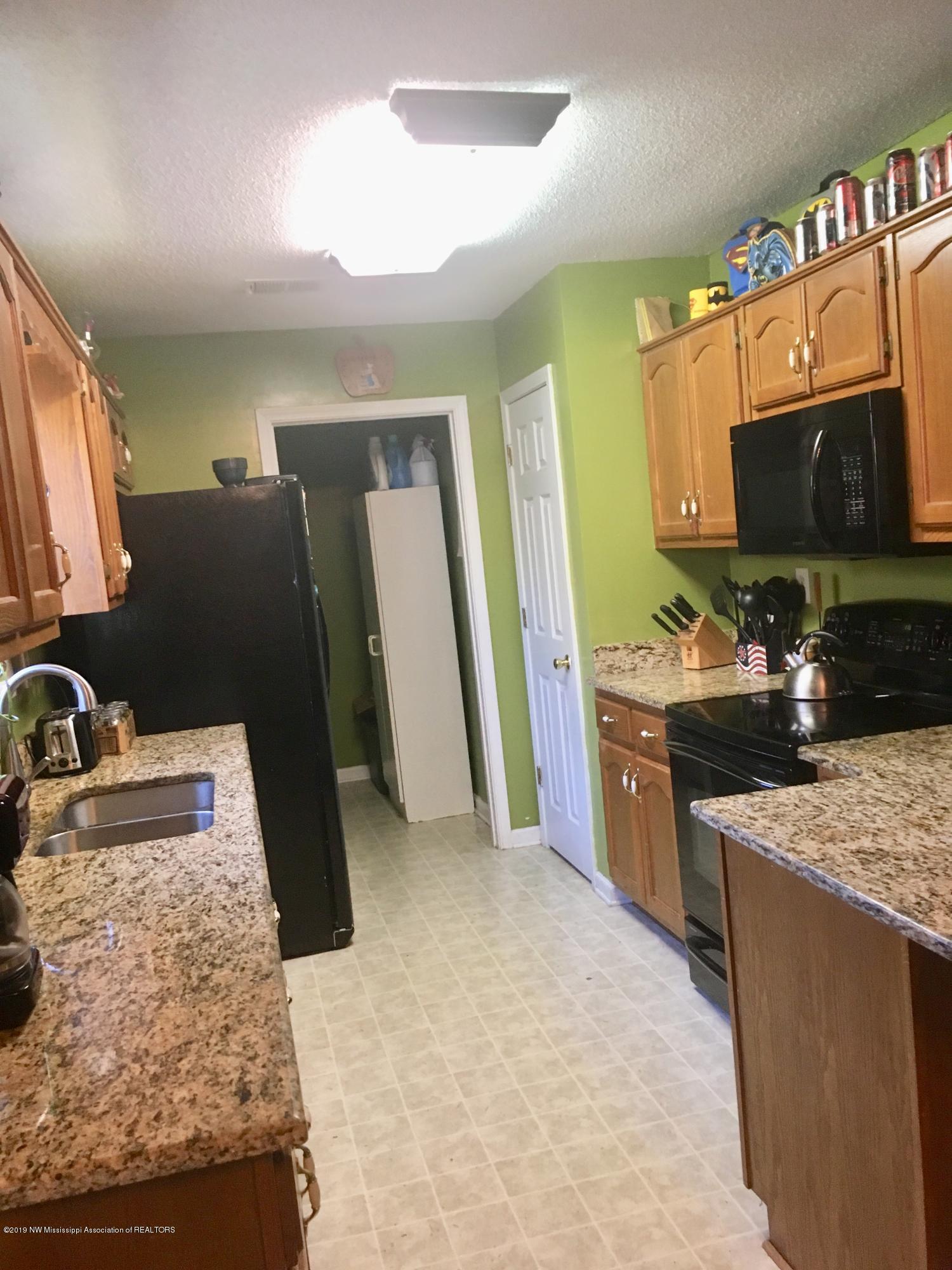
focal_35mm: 29
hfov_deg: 48.2
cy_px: 635
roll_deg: +5.5
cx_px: 476
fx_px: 1063
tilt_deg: -4.8
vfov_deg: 61.7
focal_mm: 4.15
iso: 125
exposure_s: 1/30
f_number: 2.2
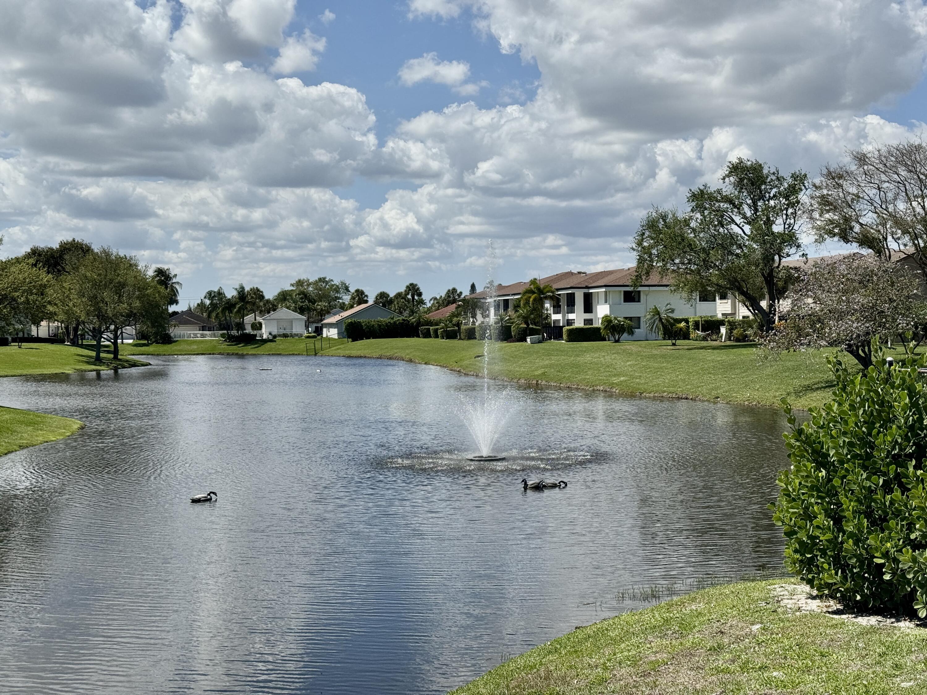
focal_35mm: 48
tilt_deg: -1.5
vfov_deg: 30.3
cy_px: 348
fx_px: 1285
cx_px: 464
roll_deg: +0.4
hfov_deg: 39.7
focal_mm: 6.76
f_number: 1.78
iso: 64
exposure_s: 1/9009
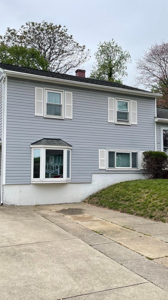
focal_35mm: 38
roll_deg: +0.2
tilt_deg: +5.4
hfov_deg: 31.0
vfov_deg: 52.8
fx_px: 301
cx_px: 109
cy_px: 150
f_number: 1.6
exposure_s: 1/1490
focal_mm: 4.2
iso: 32
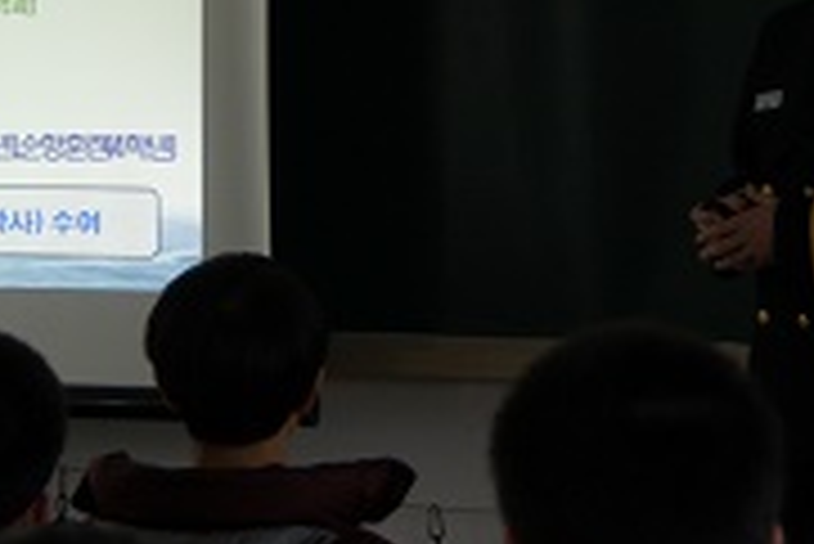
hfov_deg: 9.0
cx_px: 144
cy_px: -20
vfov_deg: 6.0
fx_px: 5145
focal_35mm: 227
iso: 250
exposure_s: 1/100
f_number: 5
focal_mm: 55
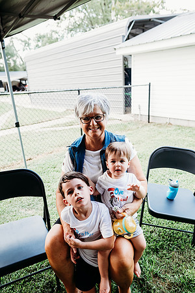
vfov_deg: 73.7
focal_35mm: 24
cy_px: 146
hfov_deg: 53.1
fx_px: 195
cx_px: 98
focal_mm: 24
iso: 640
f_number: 3.5
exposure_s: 1/160
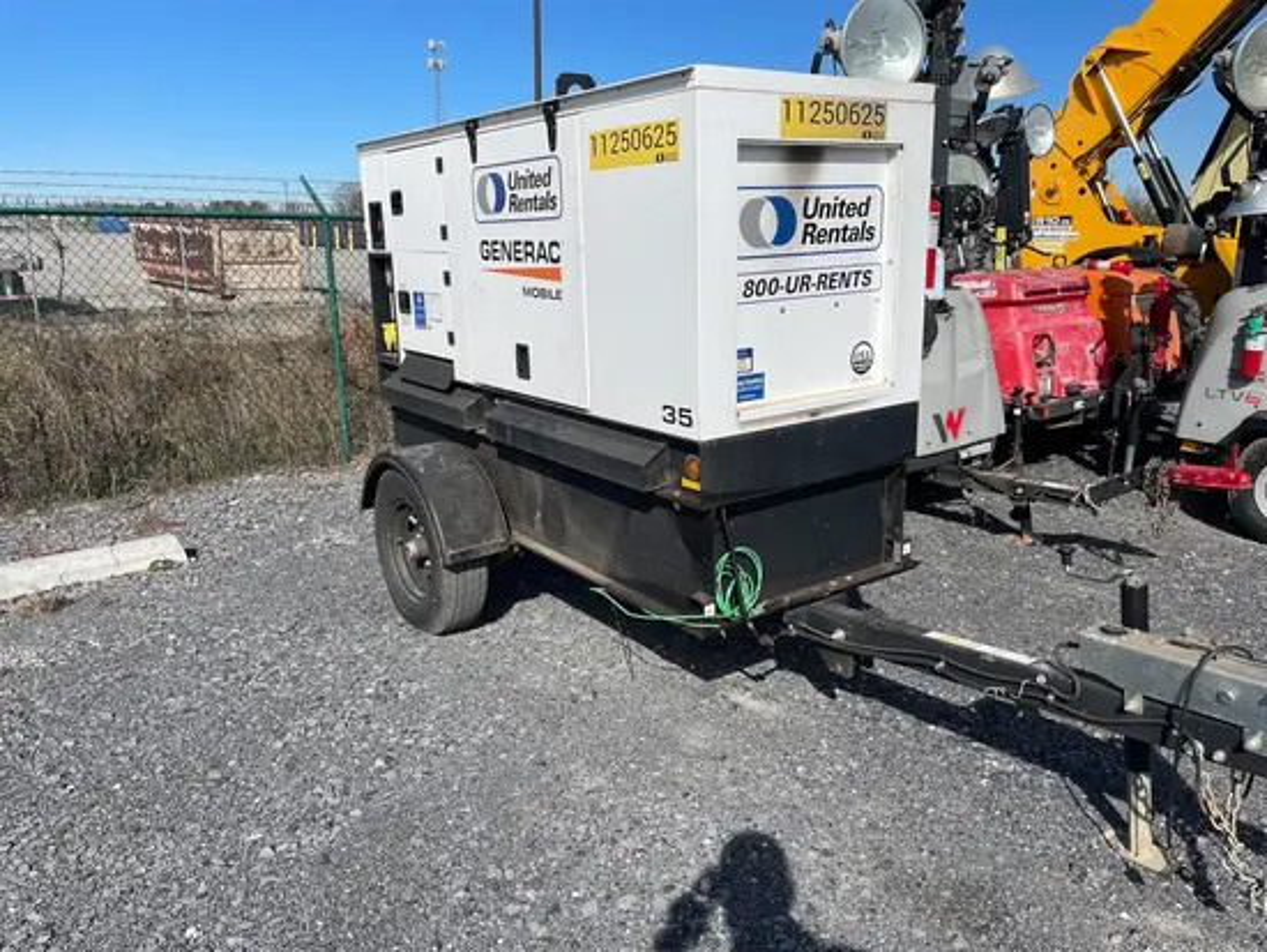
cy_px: 476
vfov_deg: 53.1
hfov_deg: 67.3
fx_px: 952
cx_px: 634
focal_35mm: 26
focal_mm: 4.2
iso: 32
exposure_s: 1/5556
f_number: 1.6
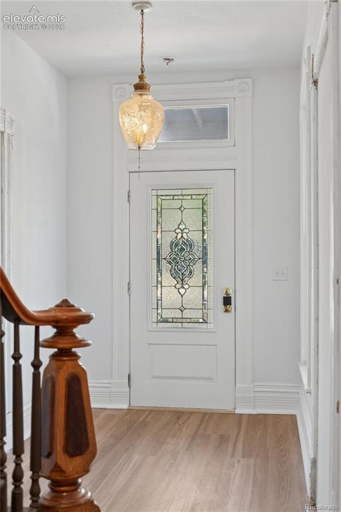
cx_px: 170
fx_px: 597
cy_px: 256
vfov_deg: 46.4
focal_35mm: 42
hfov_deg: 31.9
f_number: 3.5
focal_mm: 42
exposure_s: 1/100
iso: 400
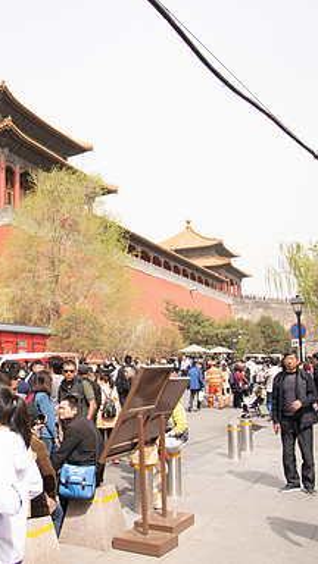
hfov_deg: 29.5
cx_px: 16
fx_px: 570
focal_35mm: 38
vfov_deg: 52.8
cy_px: 281
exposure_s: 1/1250
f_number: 4.5
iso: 160
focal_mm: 24
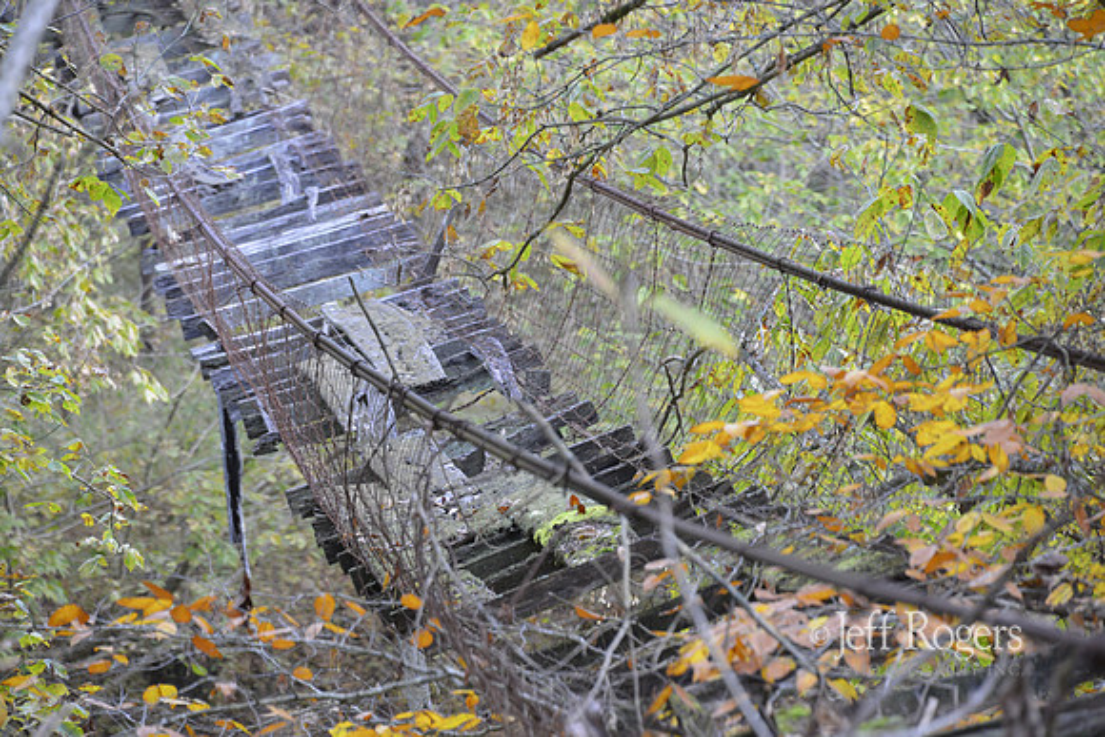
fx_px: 9210
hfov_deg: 6.9
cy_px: 368
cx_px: 552
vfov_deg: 4.6
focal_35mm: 300
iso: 400
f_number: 8
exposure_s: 1/60
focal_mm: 300
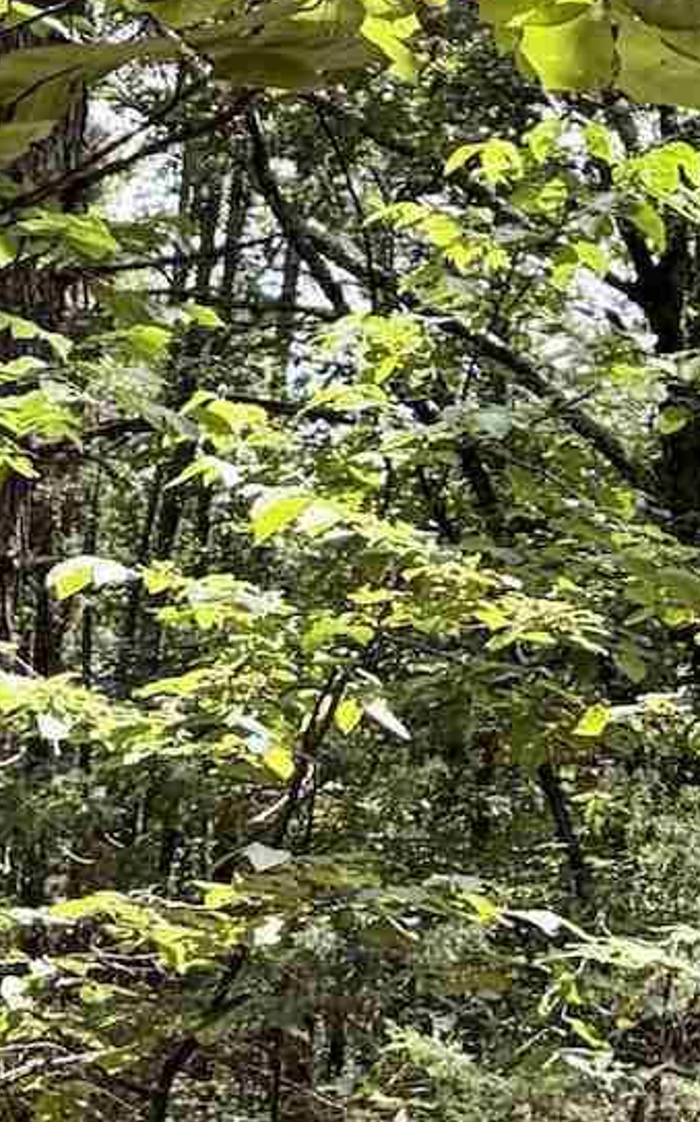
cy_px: -525
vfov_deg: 15.0
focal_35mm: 130
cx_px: 776
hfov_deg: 10.0
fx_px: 3971
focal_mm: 5.96
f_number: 1.6
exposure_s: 1/515
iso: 64
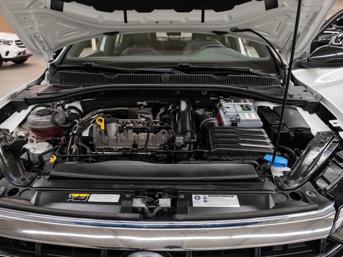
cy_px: 128
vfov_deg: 53.1
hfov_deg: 67.4
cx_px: 172
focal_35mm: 26
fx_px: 257
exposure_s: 1/4
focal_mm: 24
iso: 100
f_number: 5.6
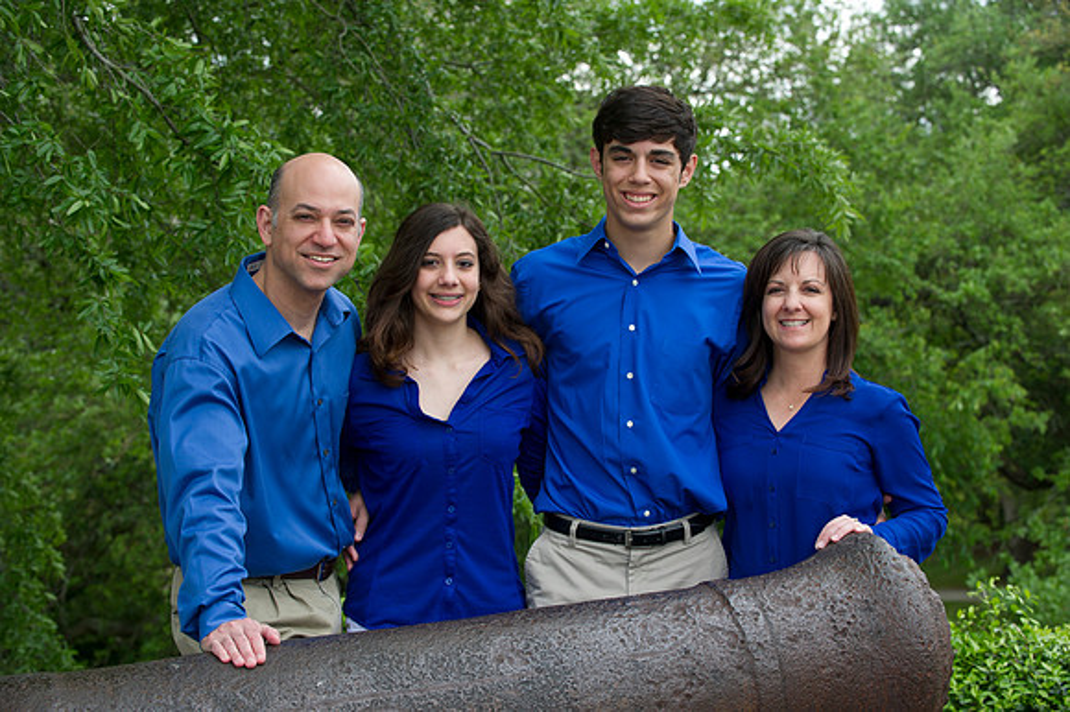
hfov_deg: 26.0
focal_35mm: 78
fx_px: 2317
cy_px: 356
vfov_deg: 17.5
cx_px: 535
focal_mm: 78
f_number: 5.6
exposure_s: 1/125
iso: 320
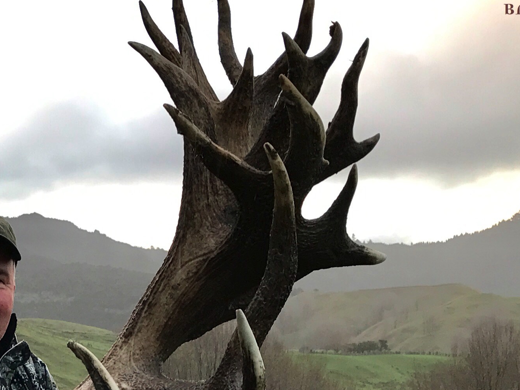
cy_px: 403
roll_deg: +0.7
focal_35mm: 85
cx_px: 59
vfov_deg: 16.9
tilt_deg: +0.6
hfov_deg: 22.5
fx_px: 1277
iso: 20
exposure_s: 1/112
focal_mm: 3.99
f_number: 1.8
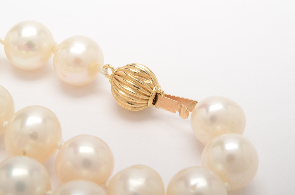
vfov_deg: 15.1
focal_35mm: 90
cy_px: 98
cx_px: 148
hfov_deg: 22.7
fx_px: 736
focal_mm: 60
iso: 400
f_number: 22
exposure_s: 1/160
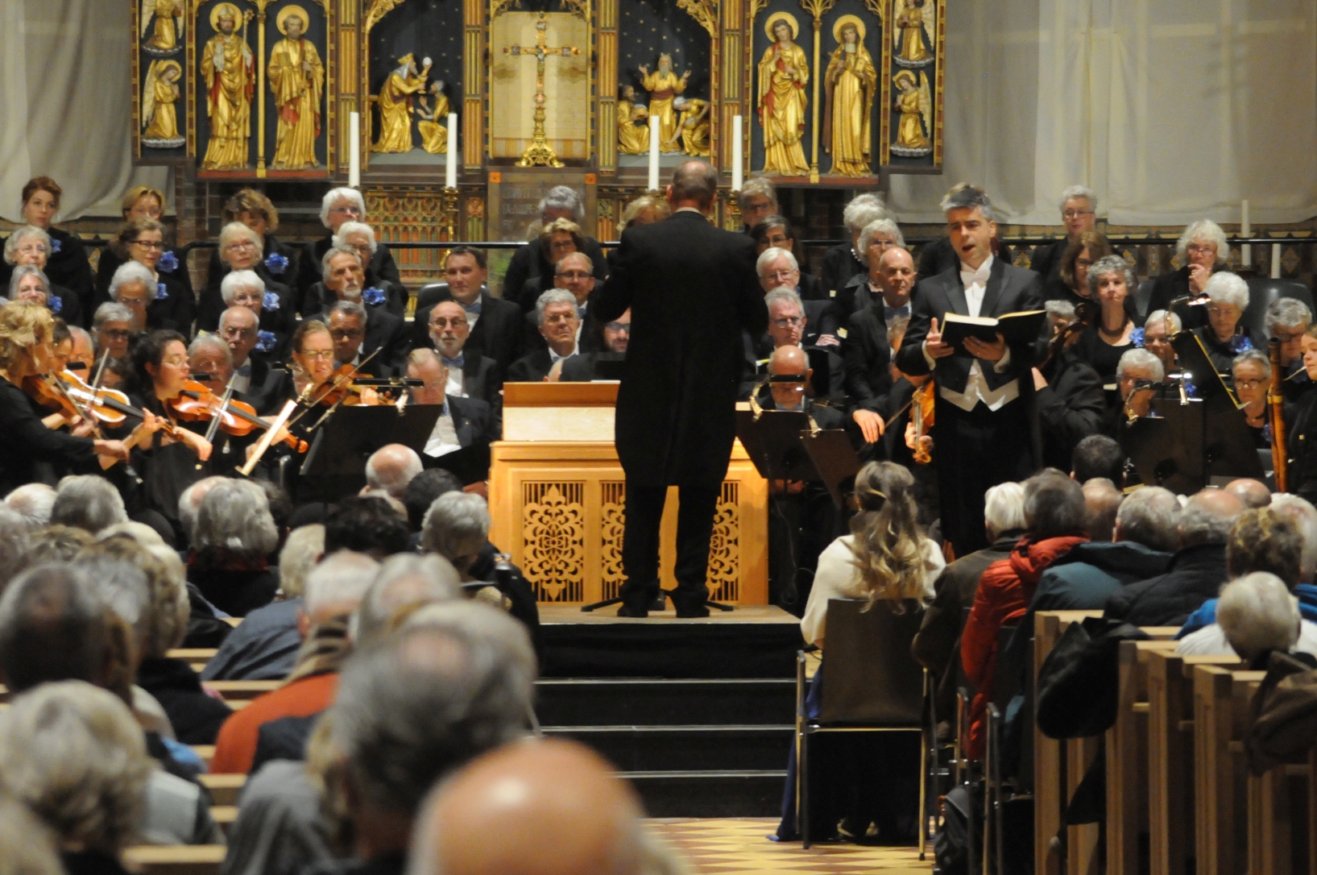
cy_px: 424
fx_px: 7038
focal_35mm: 193
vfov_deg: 7.1
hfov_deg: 10.7
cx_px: 759
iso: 3200
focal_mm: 105
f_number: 4.5
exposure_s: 1/25
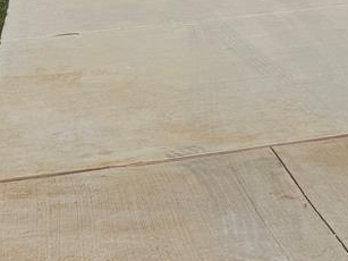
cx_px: 455
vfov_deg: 17.2
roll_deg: +2.3
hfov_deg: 21.9
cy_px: -89
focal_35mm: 80
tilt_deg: -2.3
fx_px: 804
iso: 64
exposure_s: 1/12346
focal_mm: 6.76
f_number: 1.78
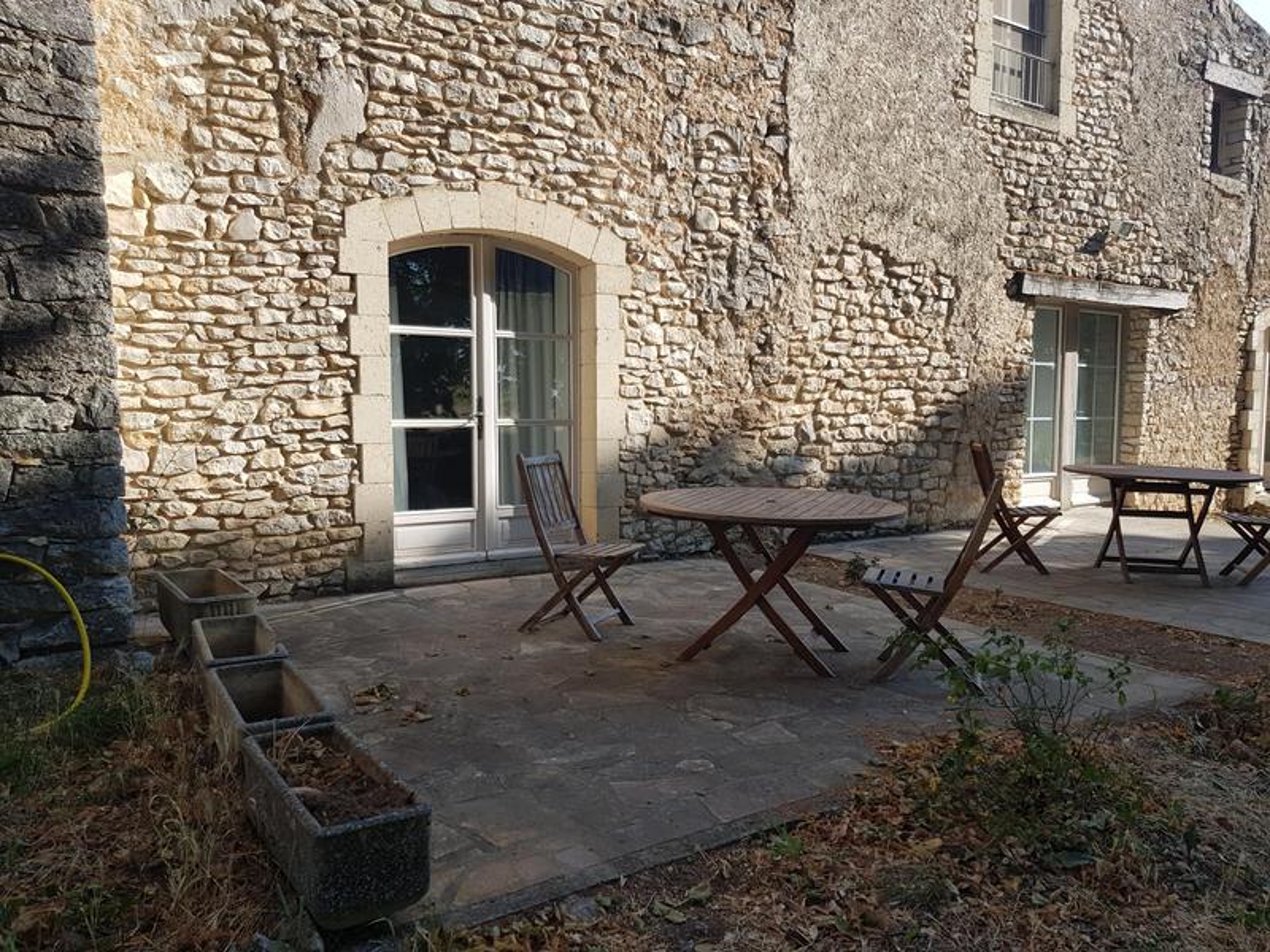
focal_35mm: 26
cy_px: 476
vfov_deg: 53.1
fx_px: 954
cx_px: 635
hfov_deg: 67.3
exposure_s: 1/1112
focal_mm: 4.3
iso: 40
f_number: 1.7
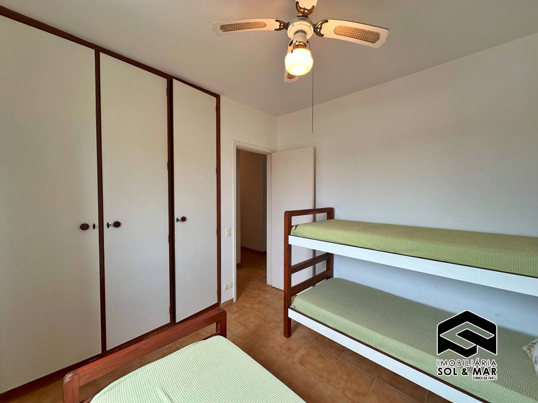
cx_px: 269
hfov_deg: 102.1
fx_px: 218
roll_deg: -0.5
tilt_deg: -1.8
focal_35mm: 14
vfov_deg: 85.7
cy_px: 202
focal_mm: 2.22
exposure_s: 1/120
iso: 100
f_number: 2.2
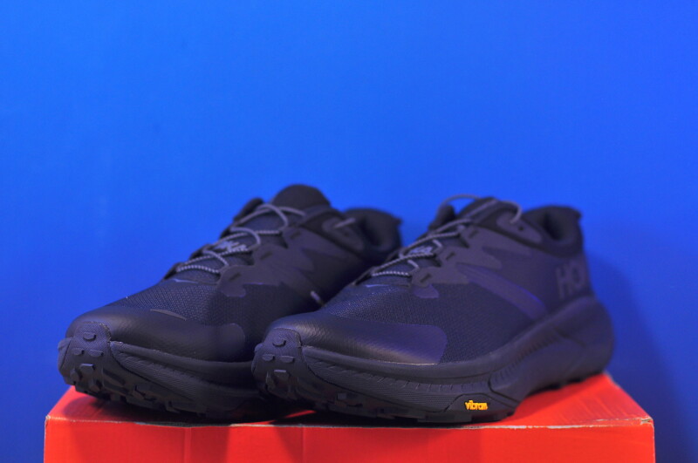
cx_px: 349
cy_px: 232
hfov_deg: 27.0
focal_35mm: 75
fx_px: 1452
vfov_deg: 18.1
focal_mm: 50
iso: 250
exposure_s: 1/320
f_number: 2.5
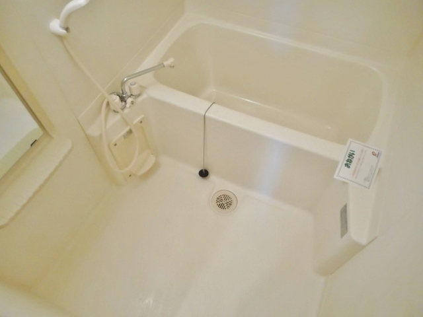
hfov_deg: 69.4
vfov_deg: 54.9
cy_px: 158
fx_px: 305
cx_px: 212
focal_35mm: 25
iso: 400
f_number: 3.7
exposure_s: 1/25
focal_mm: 4.5
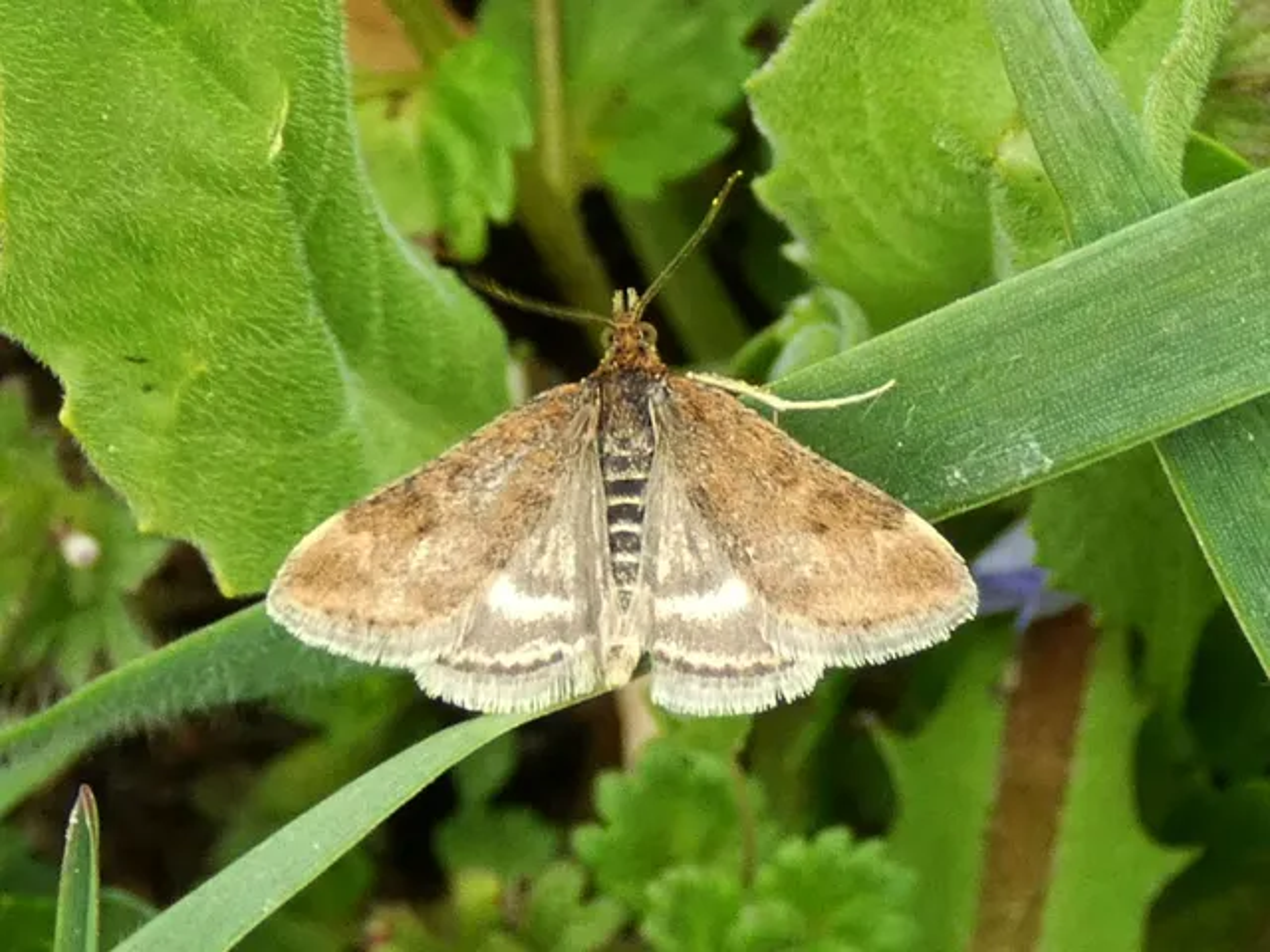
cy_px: 476
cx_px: 635
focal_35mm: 53
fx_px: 1944
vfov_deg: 27.5
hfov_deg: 36.2
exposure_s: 1/80
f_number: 3.9
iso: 200
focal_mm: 9.5
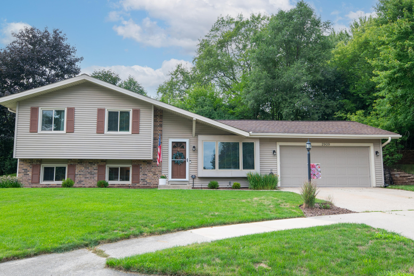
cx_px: 201
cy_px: 138
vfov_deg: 42.3
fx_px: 356
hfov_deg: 60.3
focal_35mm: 31
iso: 320
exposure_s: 1/320
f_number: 8
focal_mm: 20
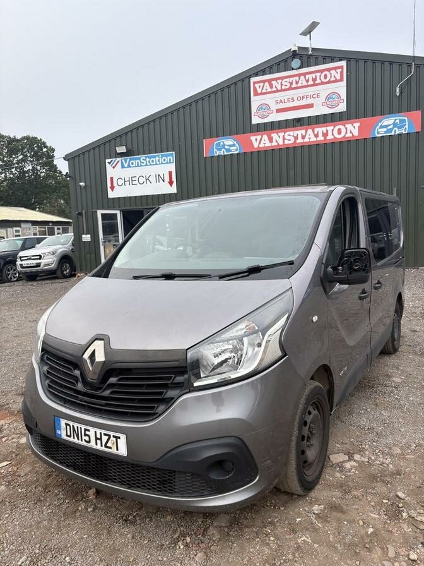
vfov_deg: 67.3
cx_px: 212
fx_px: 425
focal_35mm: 26
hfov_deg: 53.1
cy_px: 283
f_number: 1.6
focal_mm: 5.96
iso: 50
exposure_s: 1/612
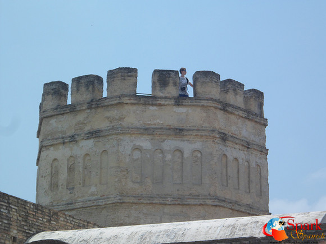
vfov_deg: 11.4
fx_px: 1224
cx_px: 163
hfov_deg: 15.2
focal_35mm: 130
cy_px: 122
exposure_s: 1/500
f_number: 5.9
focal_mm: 24.5
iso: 80
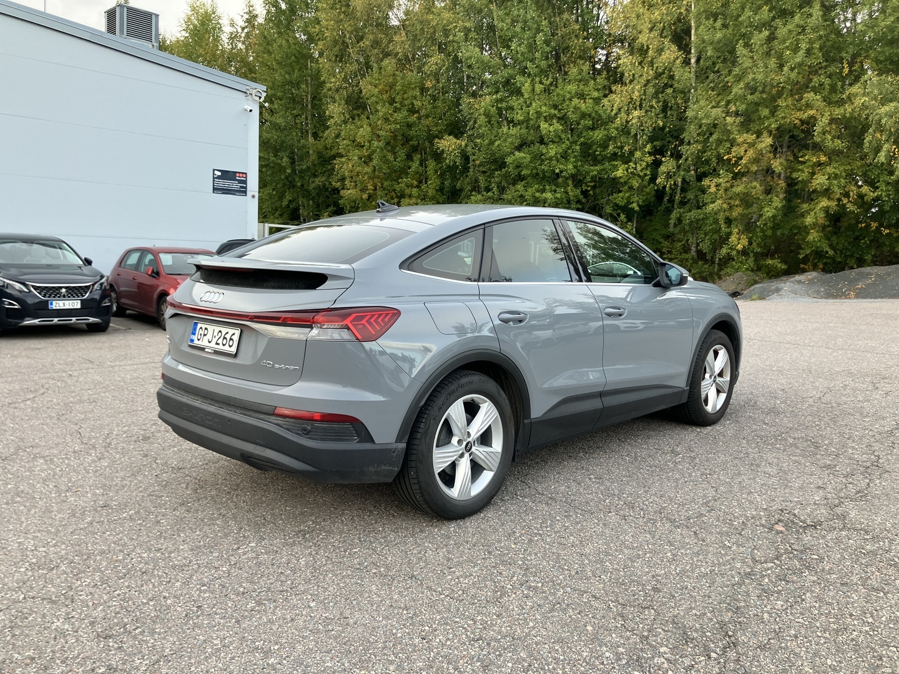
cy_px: 337
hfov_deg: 63.4
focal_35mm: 28
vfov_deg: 49.7
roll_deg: +1.7
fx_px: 727
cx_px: 450
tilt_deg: -0.5
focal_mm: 3.99
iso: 40
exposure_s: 1/121
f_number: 1.8
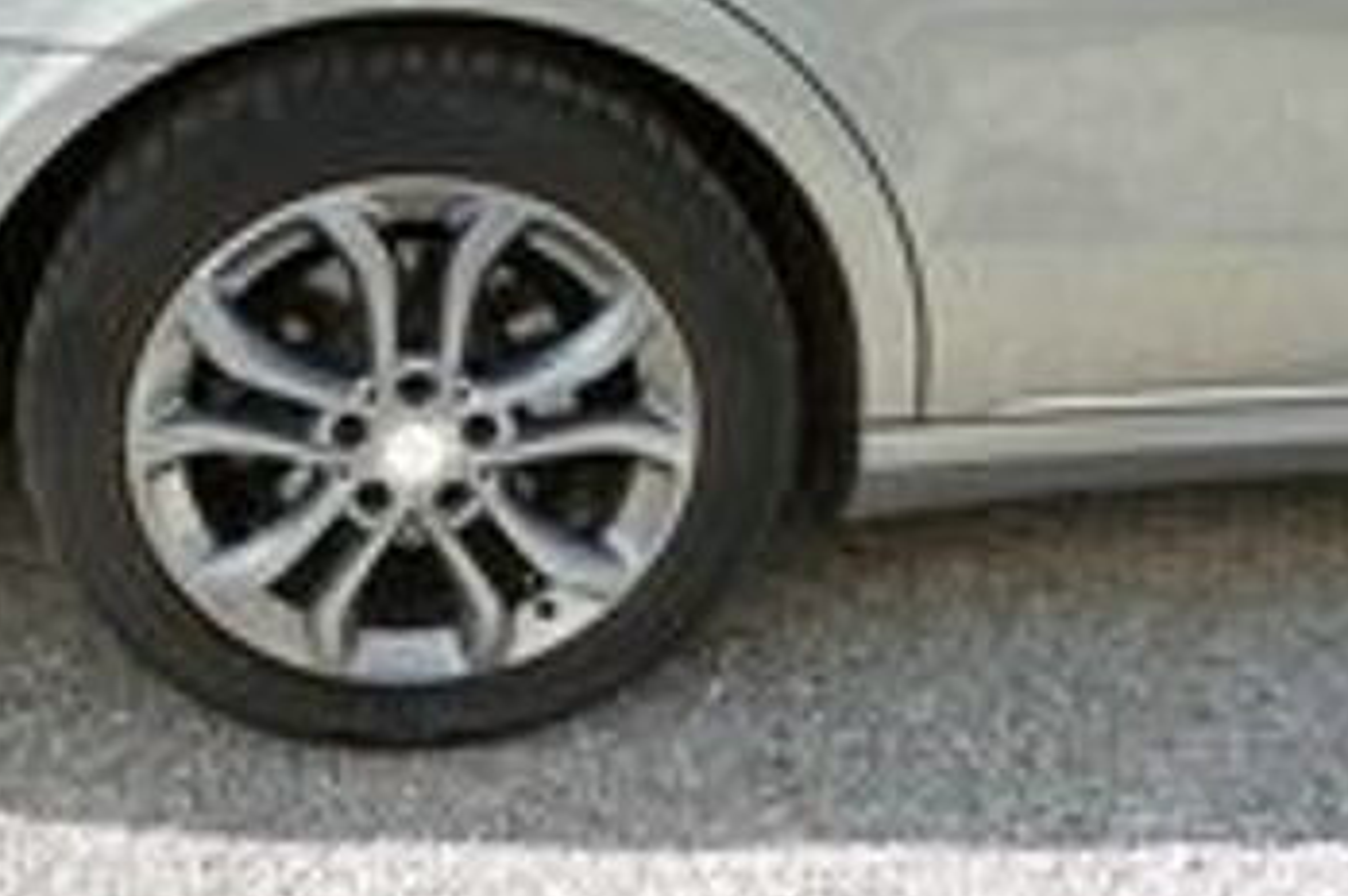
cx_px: 433
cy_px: 365
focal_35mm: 44
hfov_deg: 43.8
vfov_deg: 30.4
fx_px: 1646
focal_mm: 11.6
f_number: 3
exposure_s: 1/400
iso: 125
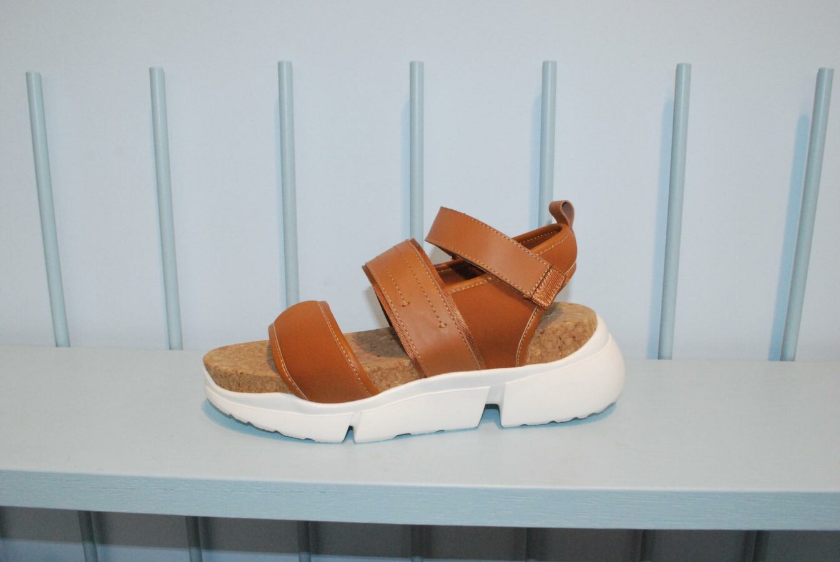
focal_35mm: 30
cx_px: 420
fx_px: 701
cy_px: 281
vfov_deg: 43.7
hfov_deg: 61.9
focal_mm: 20
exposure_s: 1/200
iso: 1600
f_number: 10
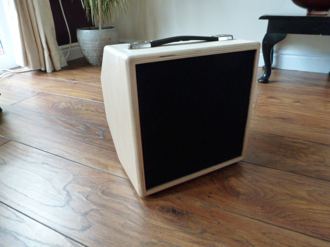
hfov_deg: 71.6
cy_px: 124
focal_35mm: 24
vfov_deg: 56.8
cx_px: 165
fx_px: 229
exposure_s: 1/30
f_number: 3.3
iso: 400
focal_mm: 4.3
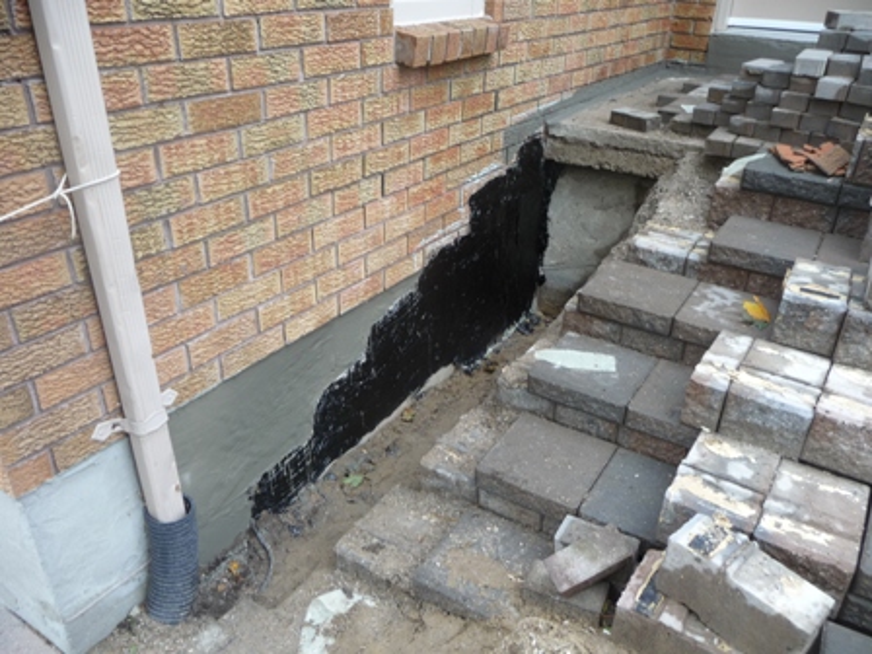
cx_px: 436
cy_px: 327
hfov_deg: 63.4
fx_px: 705
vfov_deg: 49.7
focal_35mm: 28
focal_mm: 4.7
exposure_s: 1/50
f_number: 3.3
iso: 100
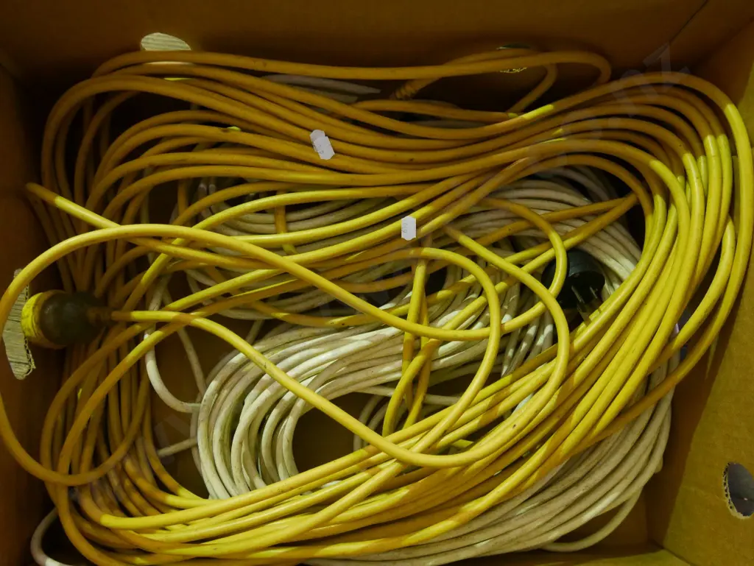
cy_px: 283
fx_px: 654
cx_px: 377
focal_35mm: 30
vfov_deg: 46.8
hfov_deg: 59.9
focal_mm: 15
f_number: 4
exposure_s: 1/13
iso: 3200
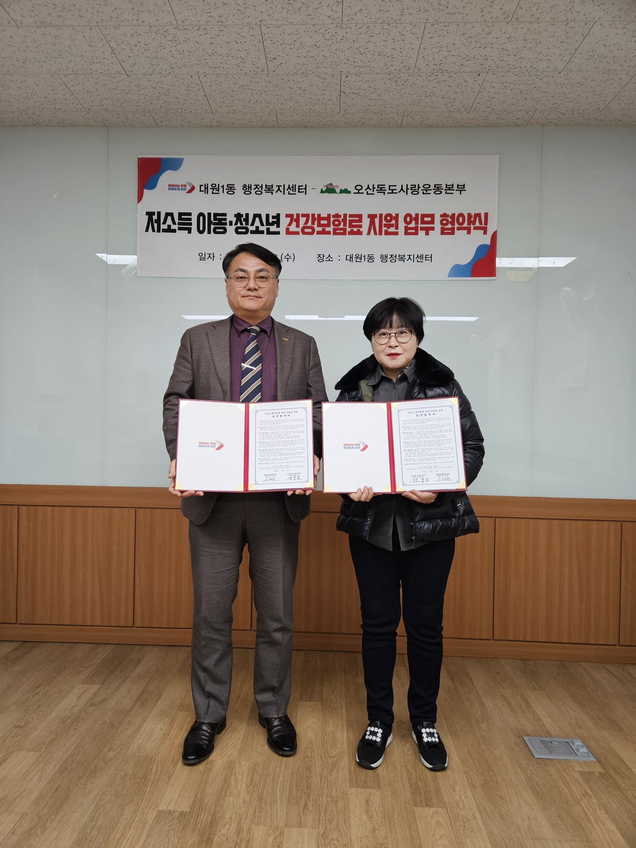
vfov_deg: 73.9
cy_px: 424
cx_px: 318
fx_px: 563
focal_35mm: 23
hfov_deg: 58.9
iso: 160
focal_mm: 5.4
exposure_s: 1/120
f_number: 1.8
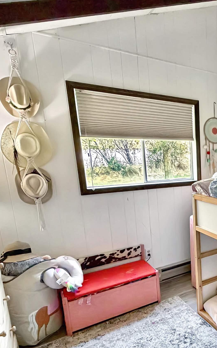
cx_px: 242
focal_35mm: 27
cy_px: 208
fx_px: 255
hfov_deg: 37.9
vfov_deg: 67.7
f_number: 2.2
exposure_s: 1/60
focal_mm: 2.22
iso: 400
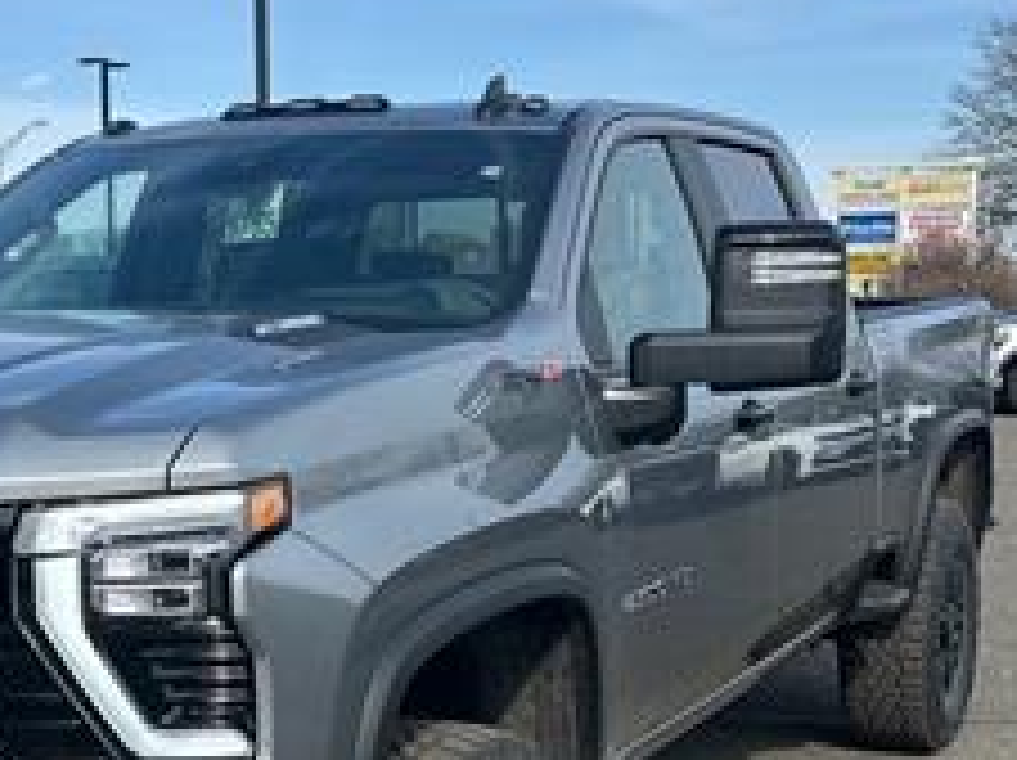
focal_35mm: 68
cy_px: 598
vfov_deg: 21.3
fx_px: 1996
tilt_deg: -8.0
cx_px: 274
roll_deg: +0.1
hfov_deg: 28.2
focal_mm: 6.86
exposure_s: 1/1664
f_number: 1.78
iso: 80
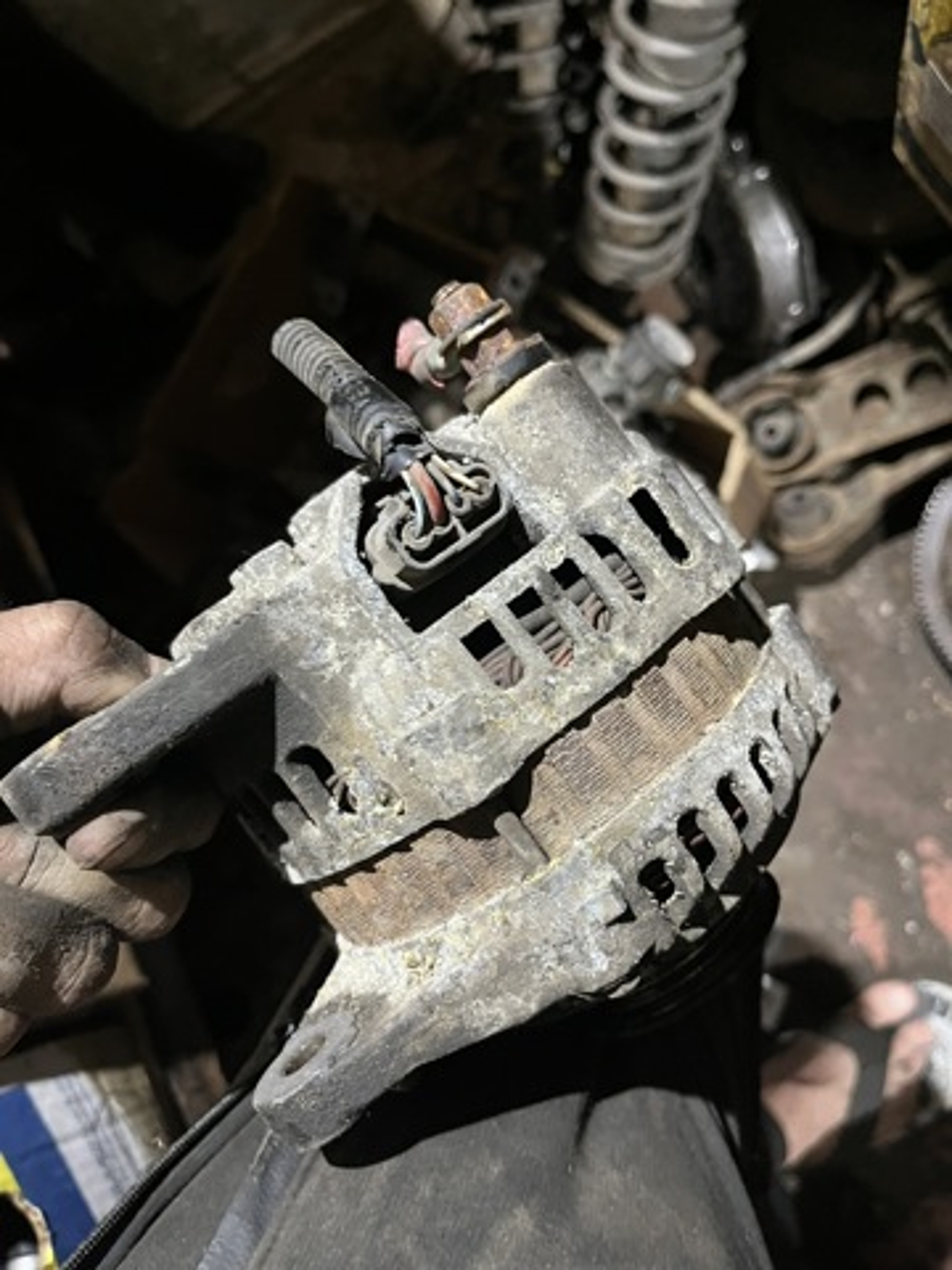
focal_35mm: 26
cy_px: 635
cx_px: 476
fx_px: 953
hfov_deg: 53.1
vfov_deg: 67.3
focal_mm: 5.1
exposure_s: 1/33
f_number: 1.6
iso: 500
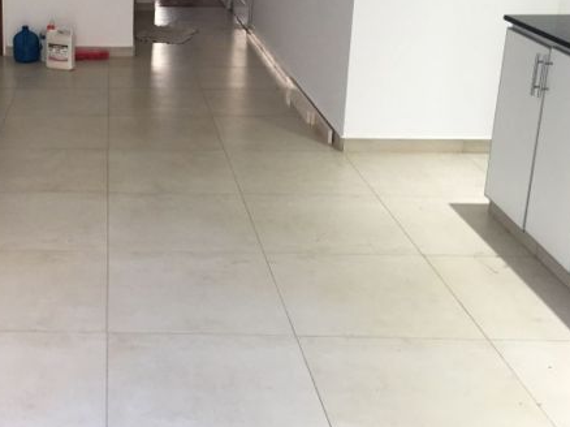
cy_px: 92
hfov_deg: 34.7
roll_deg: +0.1
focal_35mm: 53
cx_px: 88
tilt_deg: -16.0
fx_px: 872
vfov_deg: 27.0
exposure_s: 1/33
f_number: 2.2
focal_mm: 4.15
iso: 50
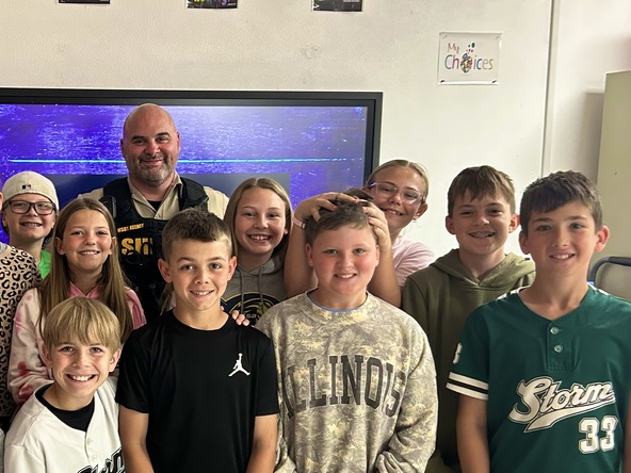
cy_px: 296
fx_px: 820
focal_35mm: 45
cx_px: 143
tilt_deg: -7.8
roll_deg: -0.1
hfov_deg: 40.6
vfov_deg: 32.0
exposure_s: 1/60
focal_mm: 5.7
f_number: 1.5
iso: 400
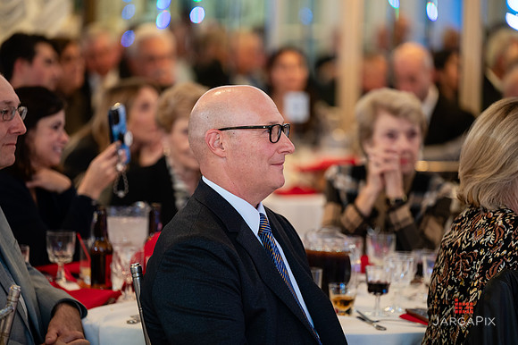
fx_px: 2524
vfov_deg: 7.8
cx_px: 259
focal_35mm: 176
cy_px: 172
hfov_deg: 11.7
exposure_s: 1/125
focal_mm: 175
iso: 1250
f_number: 3.2
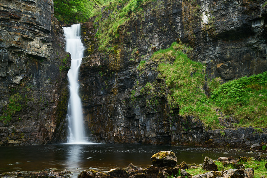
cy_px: 89
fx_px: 371
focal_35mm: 50
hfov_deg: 39.6
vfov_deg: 27.0
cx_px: 134
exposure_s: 2.5
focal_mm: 50
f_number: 11
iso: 100
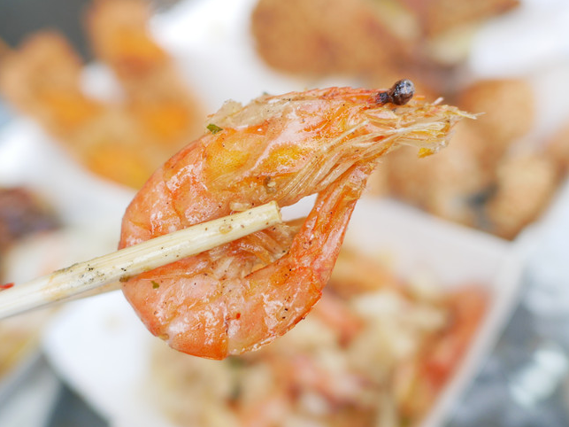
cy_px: 163
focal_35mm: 42
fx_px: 690
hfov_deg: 44.7
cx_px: 256
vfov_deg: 34.2
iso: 200
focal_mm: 15
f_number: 2.2
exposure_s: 1/160
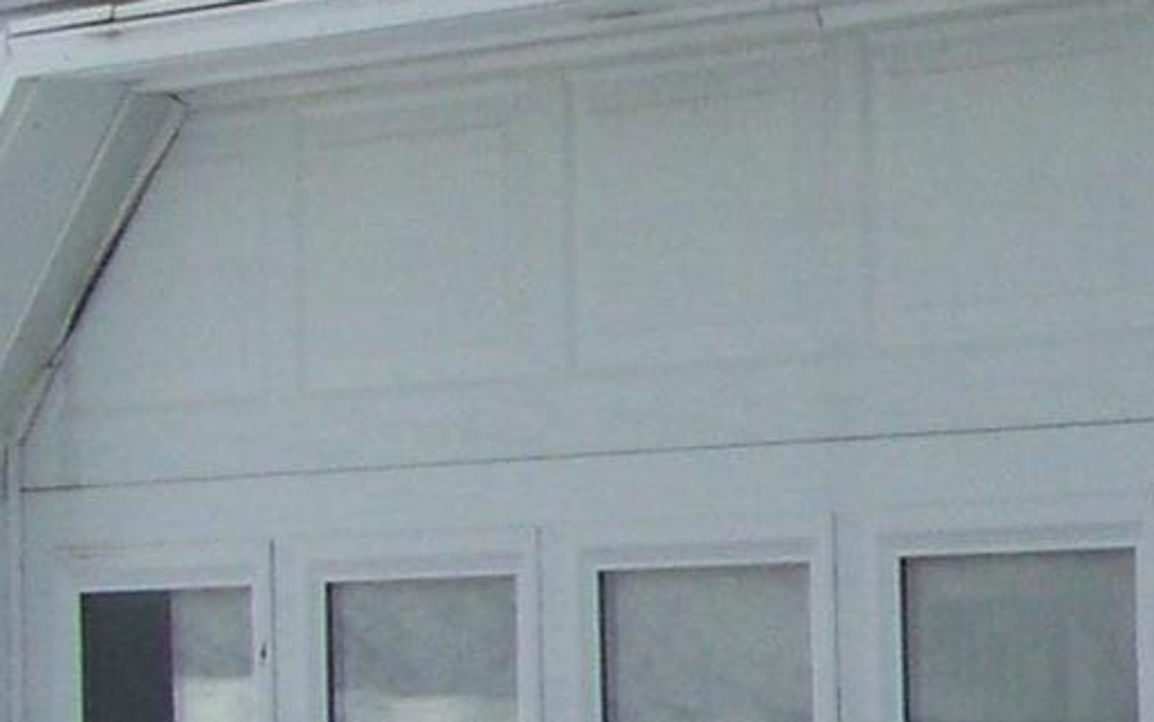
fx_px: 7266
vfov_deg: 5.7
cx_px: 2185
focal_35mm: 231
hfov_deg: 8.7
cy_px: 191
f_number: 4
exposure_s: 1/640
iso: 69
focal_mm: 5.85
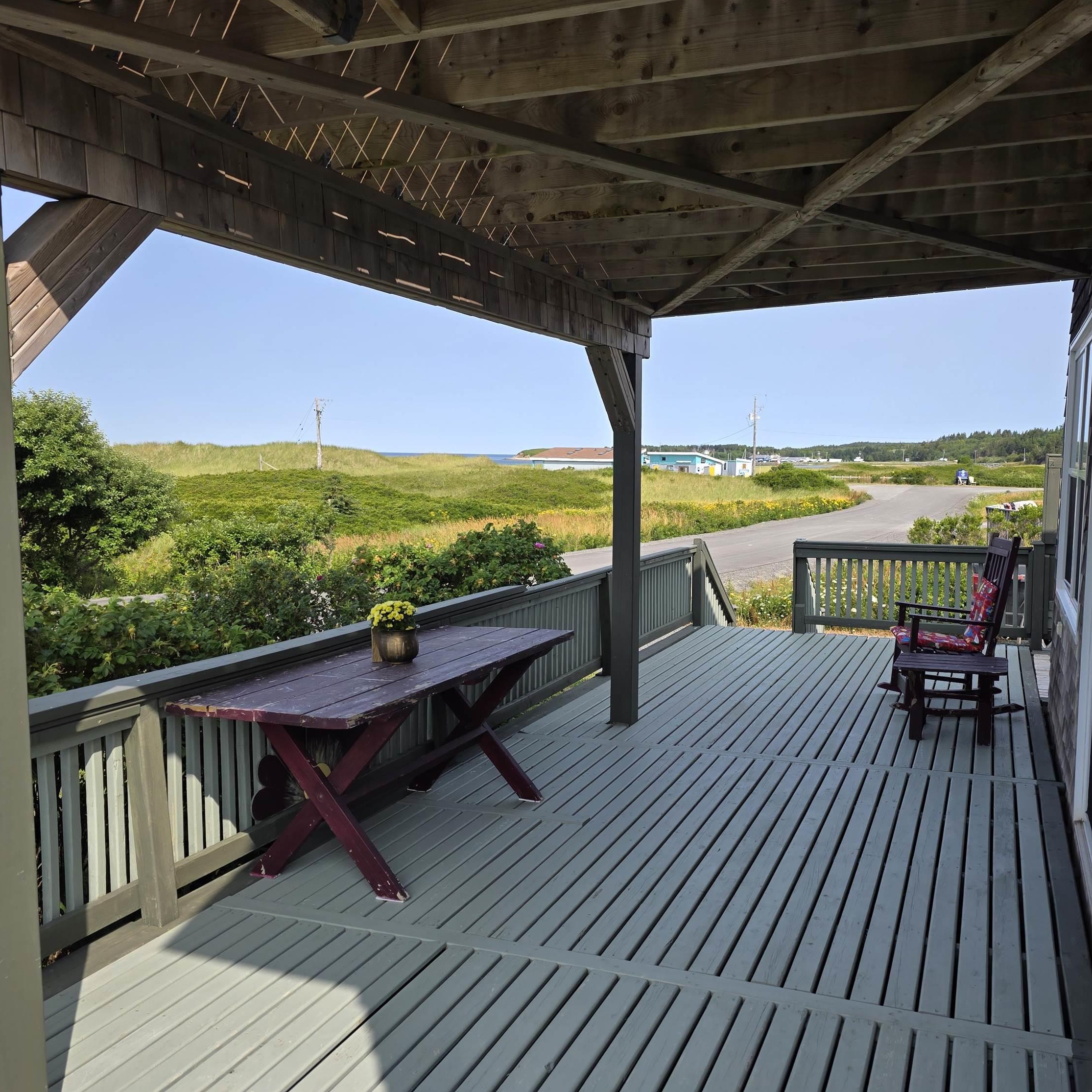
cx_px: 629
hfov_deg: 57.0
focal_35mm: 28
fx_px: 999
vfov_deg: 57.3
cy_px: 561
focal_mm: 6.3
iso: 80
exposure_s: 1/3354
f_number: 1.7
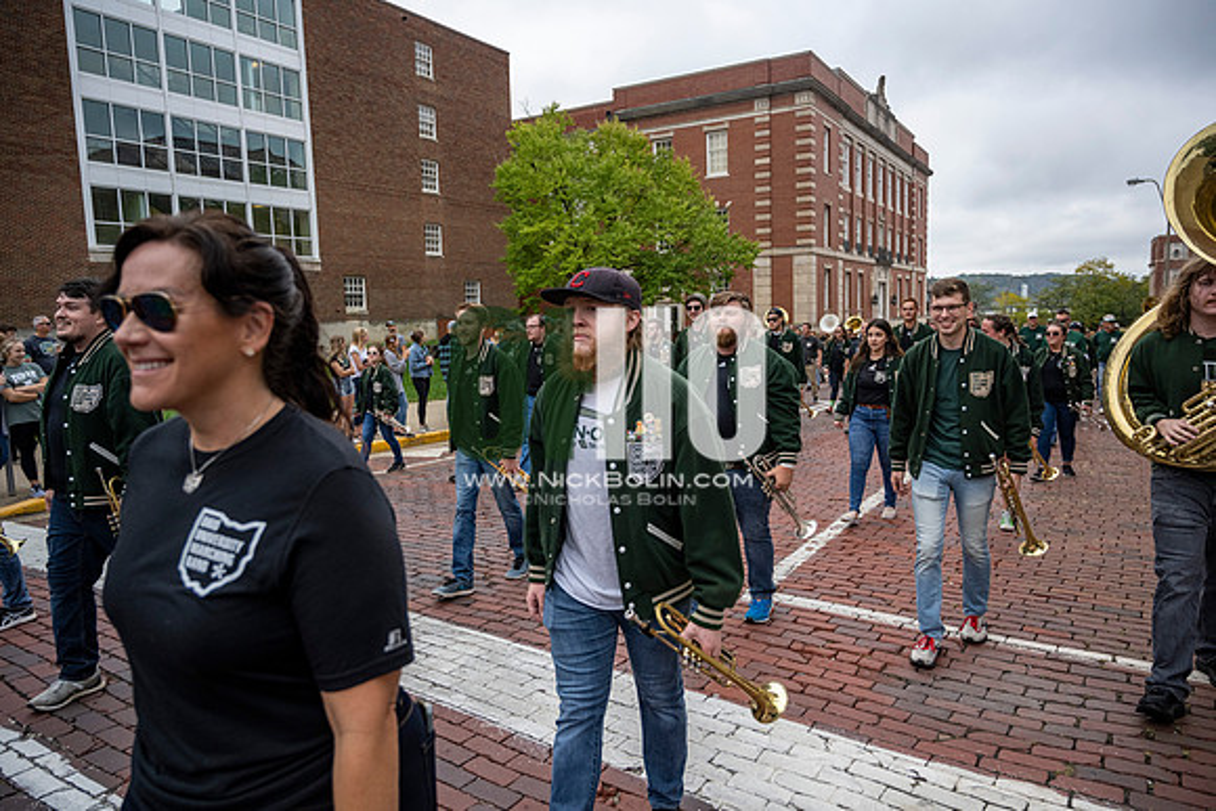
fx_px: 811
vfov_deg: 53.2
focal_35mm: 24
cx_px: 608
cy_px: 406
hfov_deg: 73.7
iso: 640
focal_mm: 24
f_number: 4
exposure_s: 1/1600
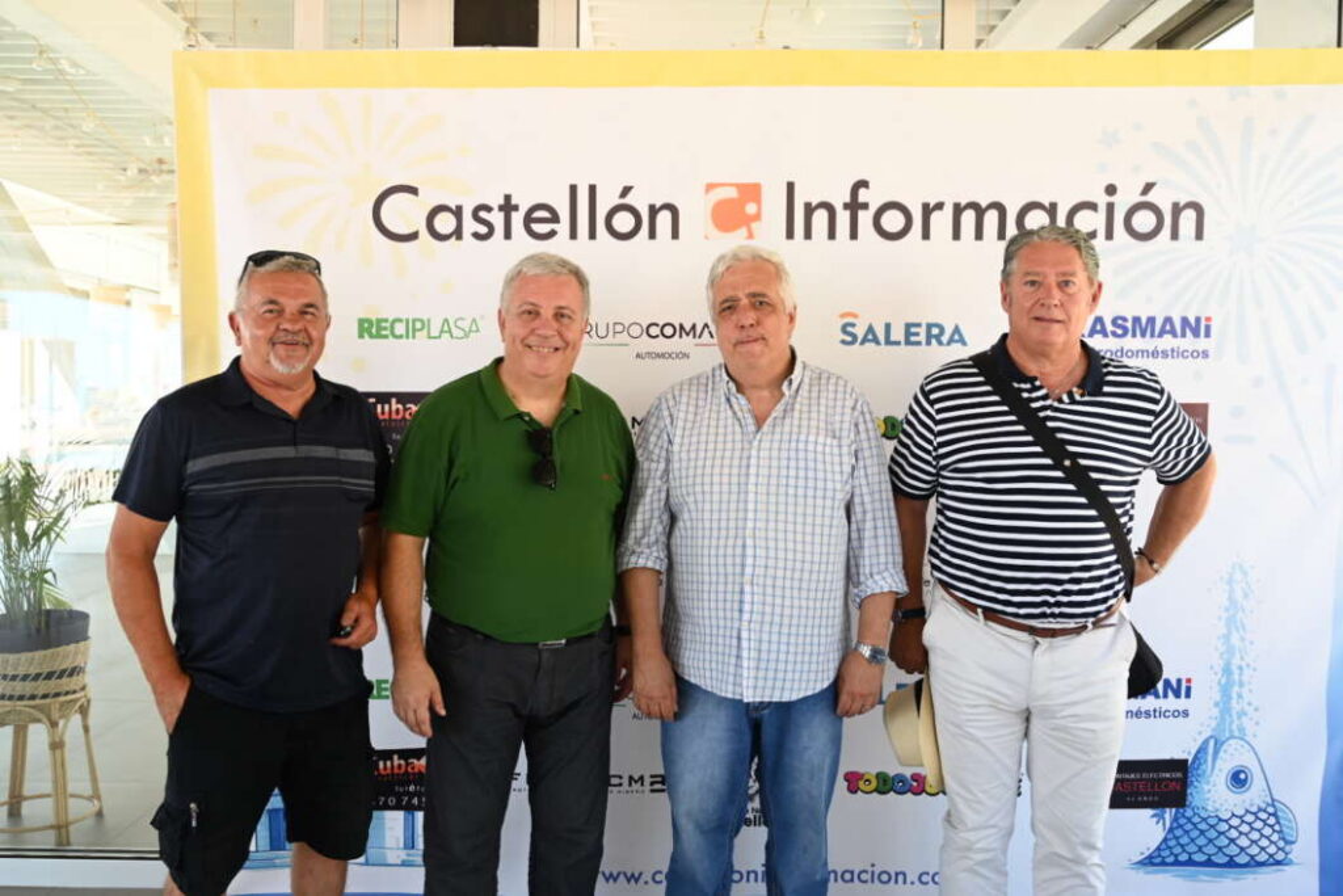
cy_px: 448
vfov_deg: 40.5
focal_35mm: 32
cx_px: 672
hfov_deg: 58.0
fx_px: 1213
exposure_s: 1/160
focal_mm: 32.5
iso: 400
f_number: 5
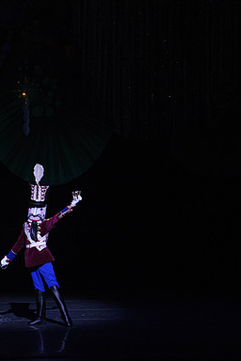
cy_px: 181
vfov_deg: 6.8
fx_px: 3032
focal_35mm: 302
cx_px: -1
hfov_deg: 4.5
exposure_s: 1/320
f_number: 6.3
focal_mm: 200
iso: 5000
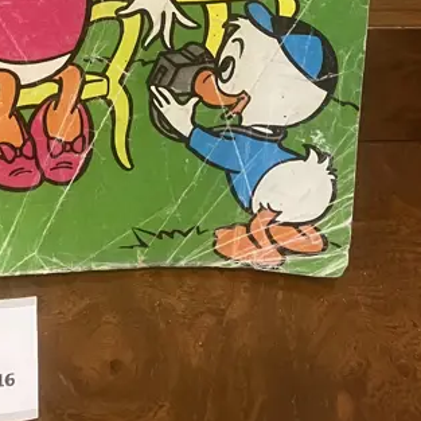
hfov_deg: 21.0
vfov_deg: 18.9
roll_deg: -2.2
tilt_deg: -29.6
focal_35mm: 81
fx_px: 1115
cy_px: -207
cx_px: 52
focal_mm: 3.99
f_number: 1.8
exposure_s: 1/50
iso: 160
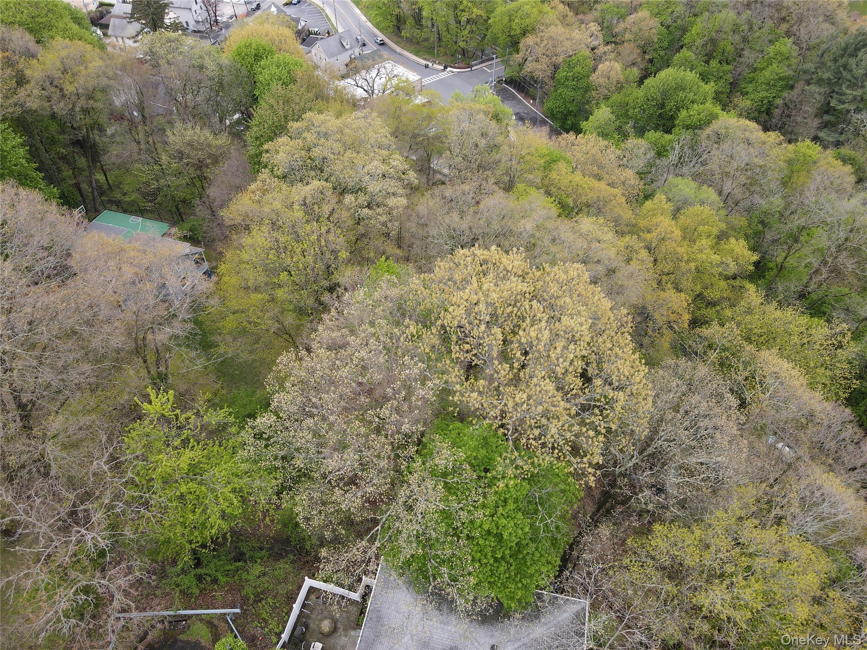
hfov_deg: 71.6
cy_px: 325
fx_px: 601
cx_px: 434
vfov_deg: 56.8
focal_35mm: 24
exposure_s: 1/160
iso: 100
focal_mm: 4.5
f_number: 2.8
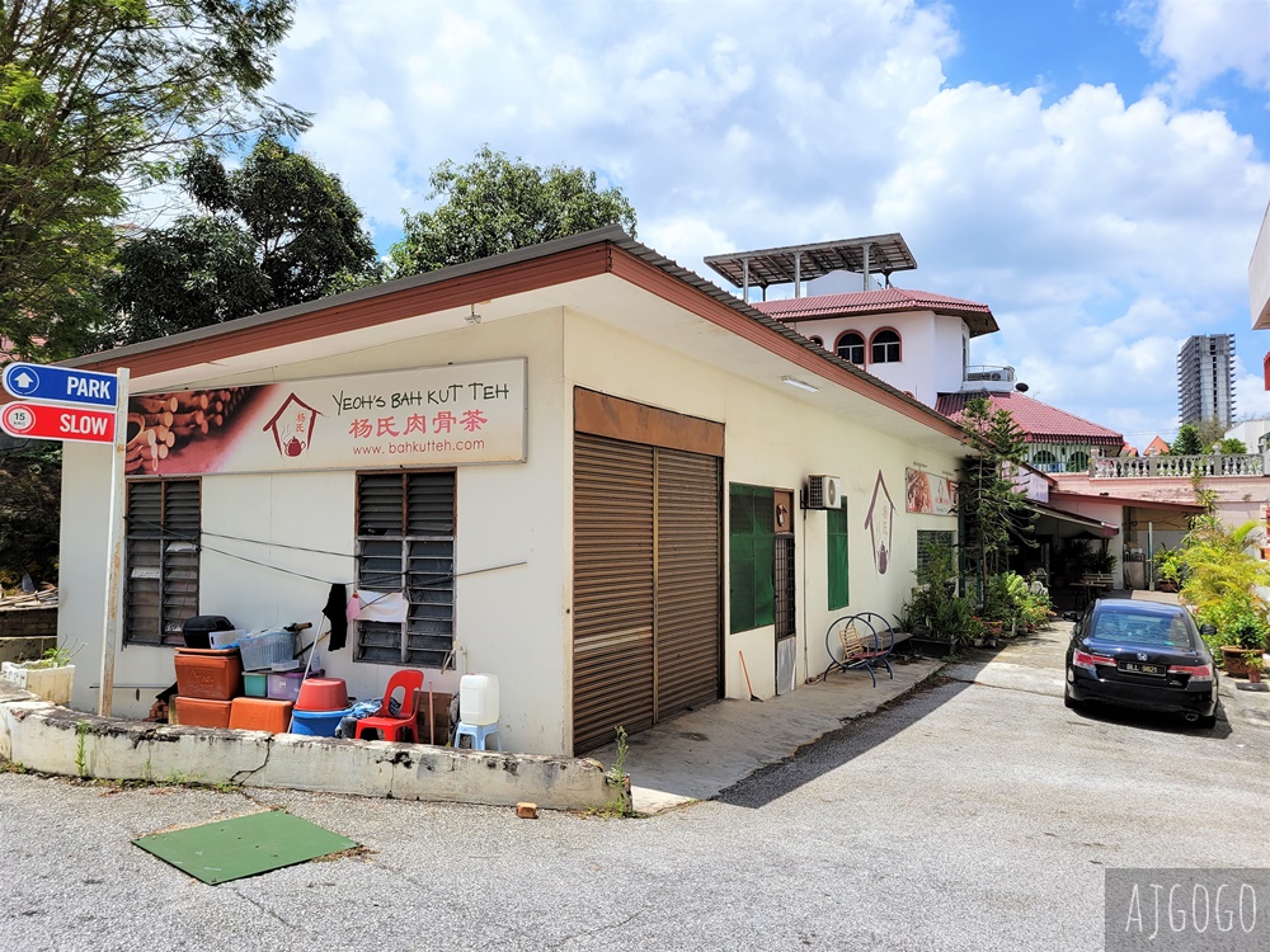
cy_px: 476
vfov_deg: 53.1
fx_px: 954
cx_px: 635
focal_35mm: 26
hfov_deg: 67.3
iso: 40
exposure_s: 1/2945
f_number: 1.8
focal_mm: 5.4
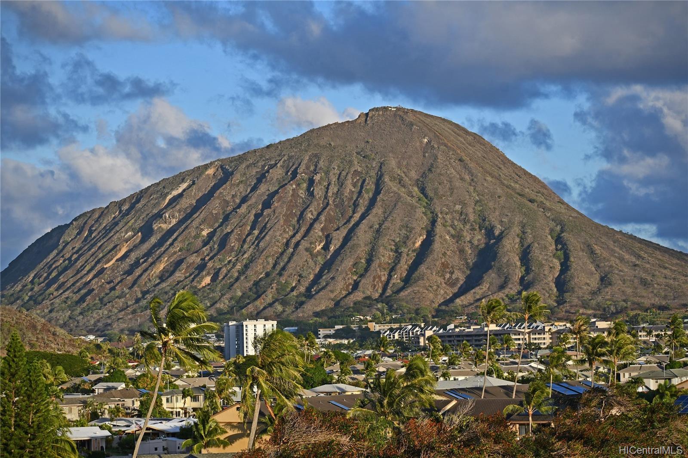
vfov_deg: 13.0
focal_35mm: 105
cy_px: 229
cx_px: 344
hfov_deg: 19.5
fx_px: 2006
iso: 110
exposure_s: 1/250
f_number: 8
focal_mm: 70
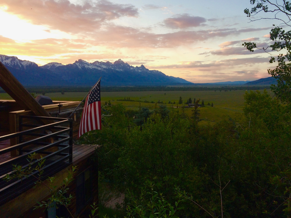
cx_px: 146
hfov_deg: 61.7
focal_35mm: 29
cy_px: 109
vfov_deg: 48.2
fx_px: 244
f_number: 2.2
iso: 50
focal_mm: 4.15
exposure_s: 1/120
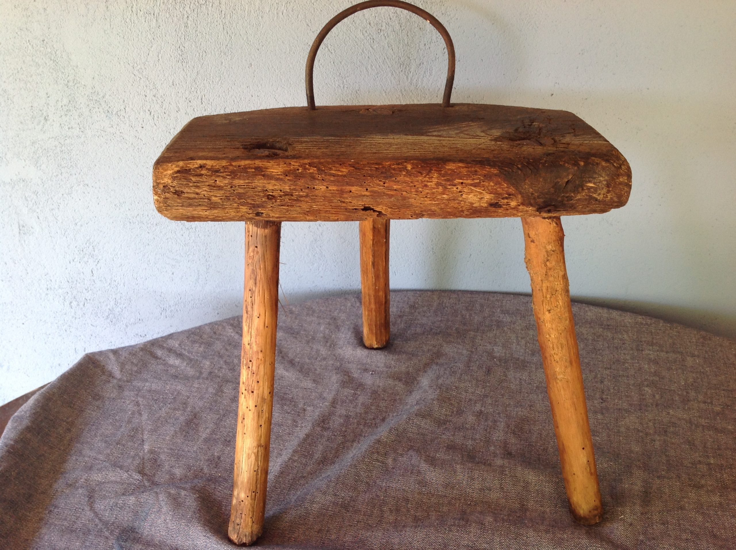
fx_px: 743
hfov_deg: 52.7
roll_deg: +1.0
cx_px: 368
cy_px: 275
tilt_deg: -31.4
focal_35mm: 35
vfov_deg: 40.6
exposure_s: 1/30
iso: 50
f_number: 2.4
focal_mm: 4.28
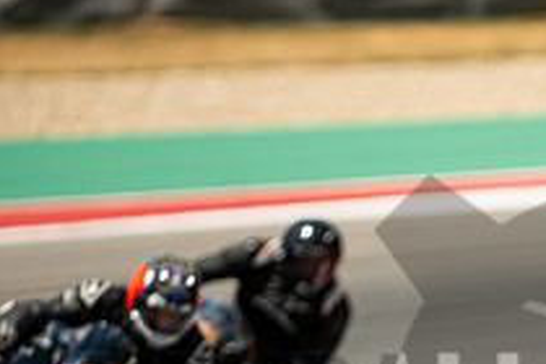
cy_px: 428
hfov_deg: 2.5
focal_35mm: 828
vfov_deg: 1.7
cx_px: 627
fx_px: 12557
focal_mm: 200
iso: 1600
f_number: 2
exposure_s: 1/2000
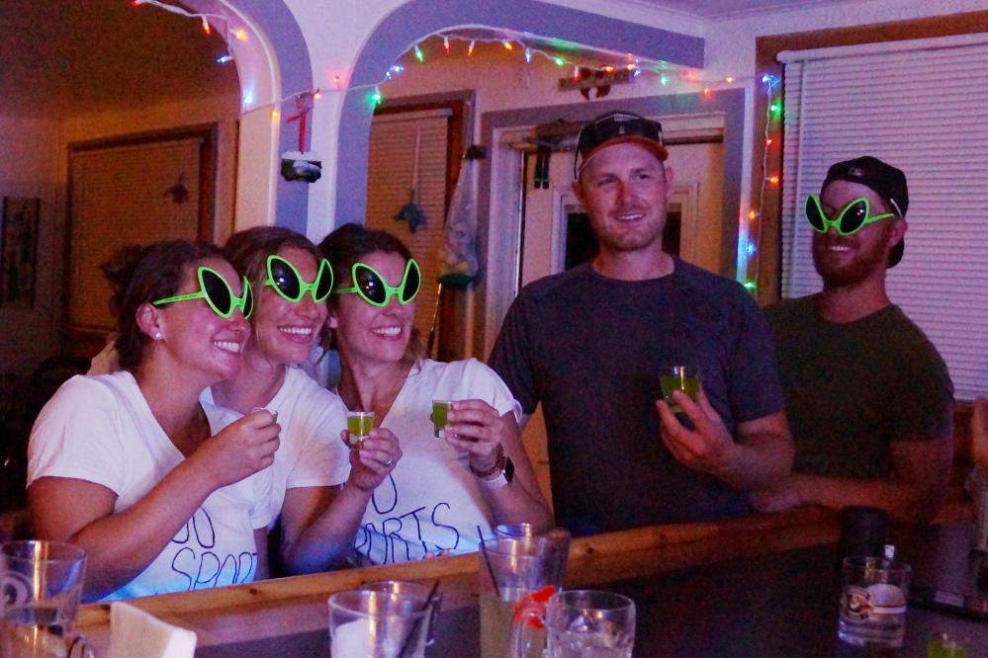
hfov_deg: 67.4
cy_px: 329
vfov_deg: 47.9
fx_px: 741
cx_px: 494
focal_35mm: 27
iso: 1600
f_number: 3.5
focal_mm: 18
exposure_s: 1/40
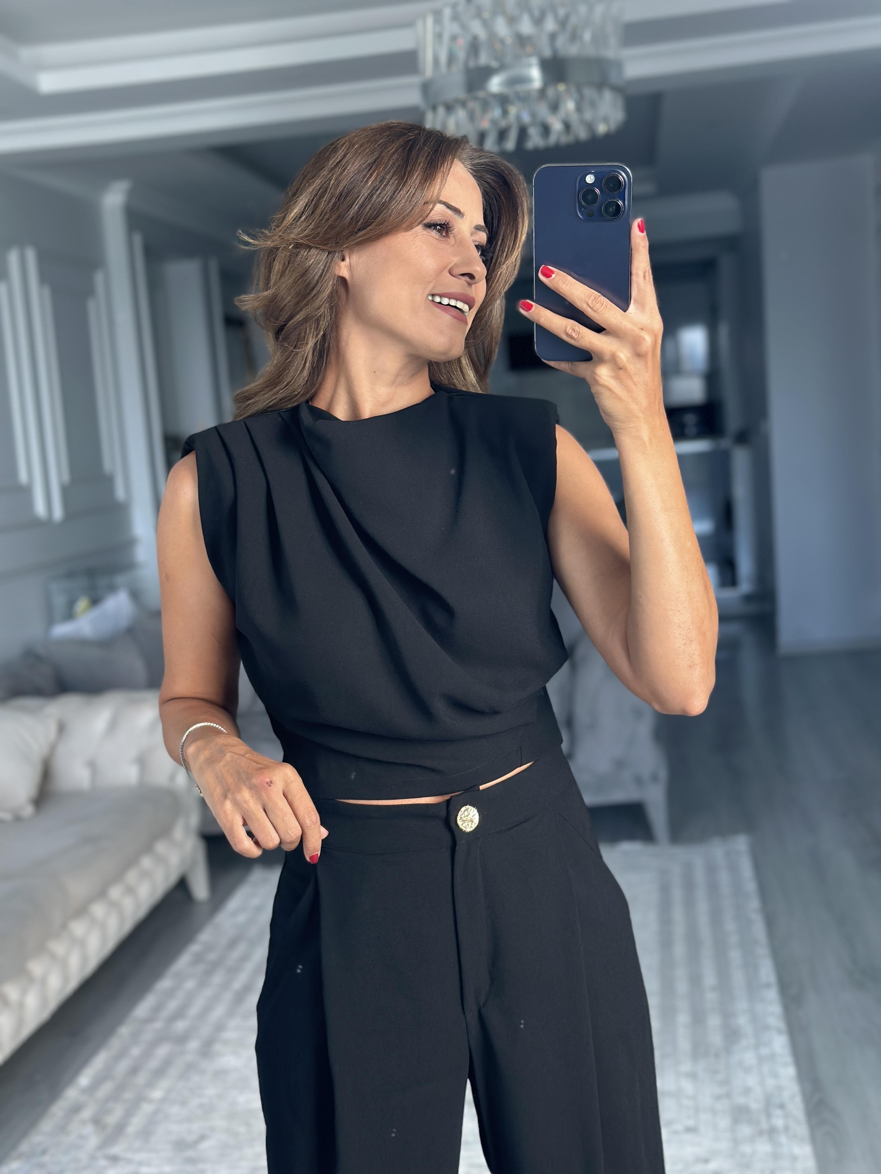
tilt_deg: -19.1
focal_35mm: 48
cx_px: 440
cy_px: 587
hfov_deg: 30.3
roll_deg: +6.2
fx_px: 1629
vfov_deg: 39.7
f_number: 1.78
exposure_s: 1/175
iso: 80
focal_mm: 6.86
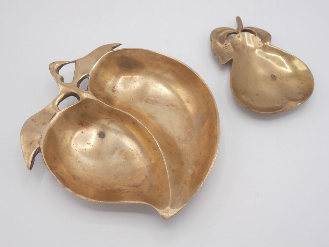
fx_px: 361
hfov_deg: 49.0
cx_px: 164
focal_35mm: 38
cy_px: 124
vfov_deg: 37.7
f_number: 3.9
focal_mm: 6.67
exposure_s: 1/500
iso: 200
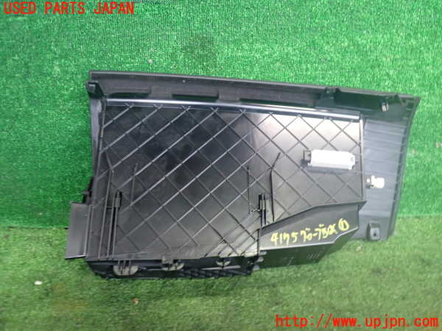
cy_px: 166
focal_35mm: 30
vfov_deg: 46.8
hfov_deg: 60.0
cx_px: 221
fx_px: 383
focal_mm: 5.4
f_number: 2.3
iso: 320
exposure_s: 1/30
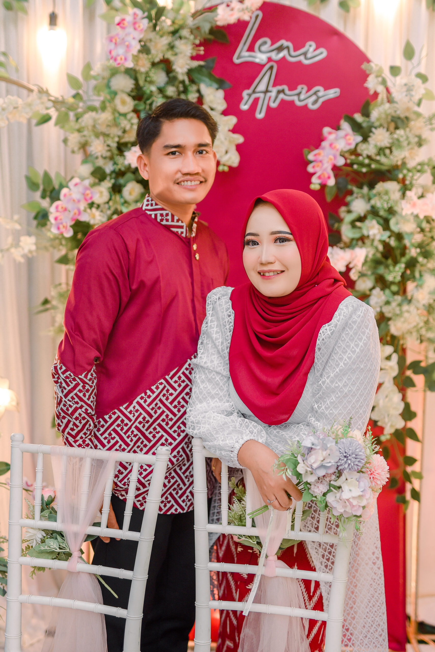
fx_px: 905
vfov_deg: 39.6
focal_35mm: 50
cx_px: 218
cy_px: 326
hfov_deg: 27.0
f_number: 2
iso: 200
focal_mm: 50
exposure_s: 1/125
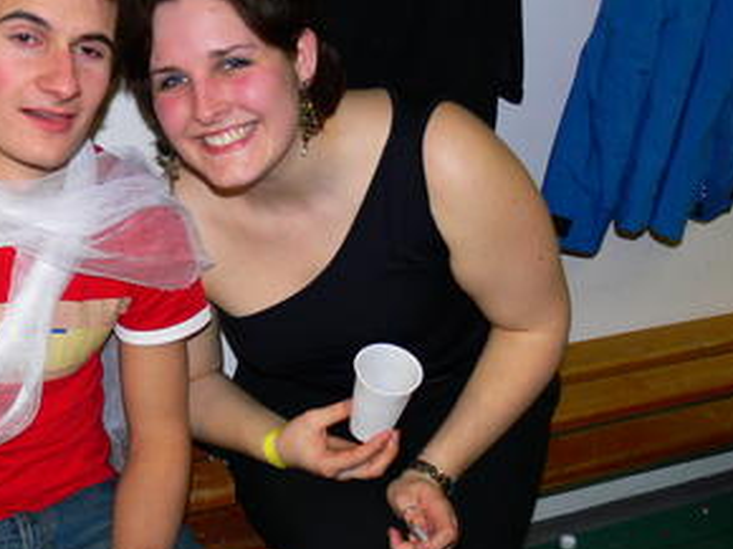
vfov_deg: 25.6
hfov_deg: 33.4
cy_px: 283
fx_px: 1206
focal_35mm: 57
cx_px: 215
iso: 100
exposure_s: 1/30
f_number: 2.8
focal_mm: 7.4
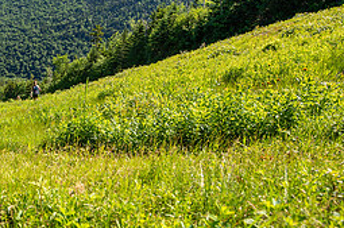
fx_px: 391
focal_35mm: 41
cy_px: 115
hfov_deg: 42.2
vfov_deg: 32.5
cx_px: 13
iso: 100
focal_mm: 18
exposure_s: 1/400
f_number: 5
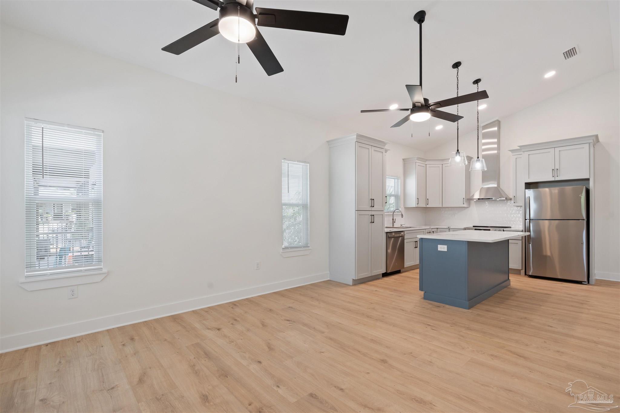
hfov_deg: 96.7
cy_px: 206
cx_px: 310
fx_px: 276
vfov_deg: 73.7
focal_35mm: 16
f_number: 8
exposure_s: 1/15
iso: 1000
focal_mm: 16
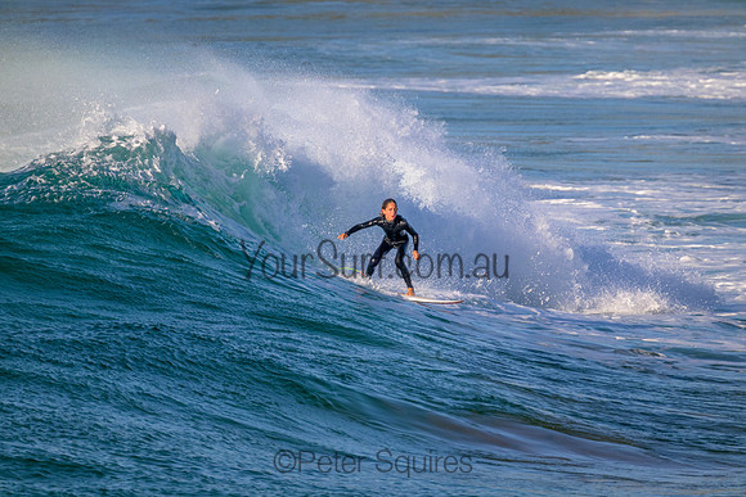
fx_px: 16581
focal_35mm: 800
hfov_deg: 2.6
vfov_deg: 1.7
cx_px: 373
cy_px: 248
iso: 1400
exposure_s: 1/2000
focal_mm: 800
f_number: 11
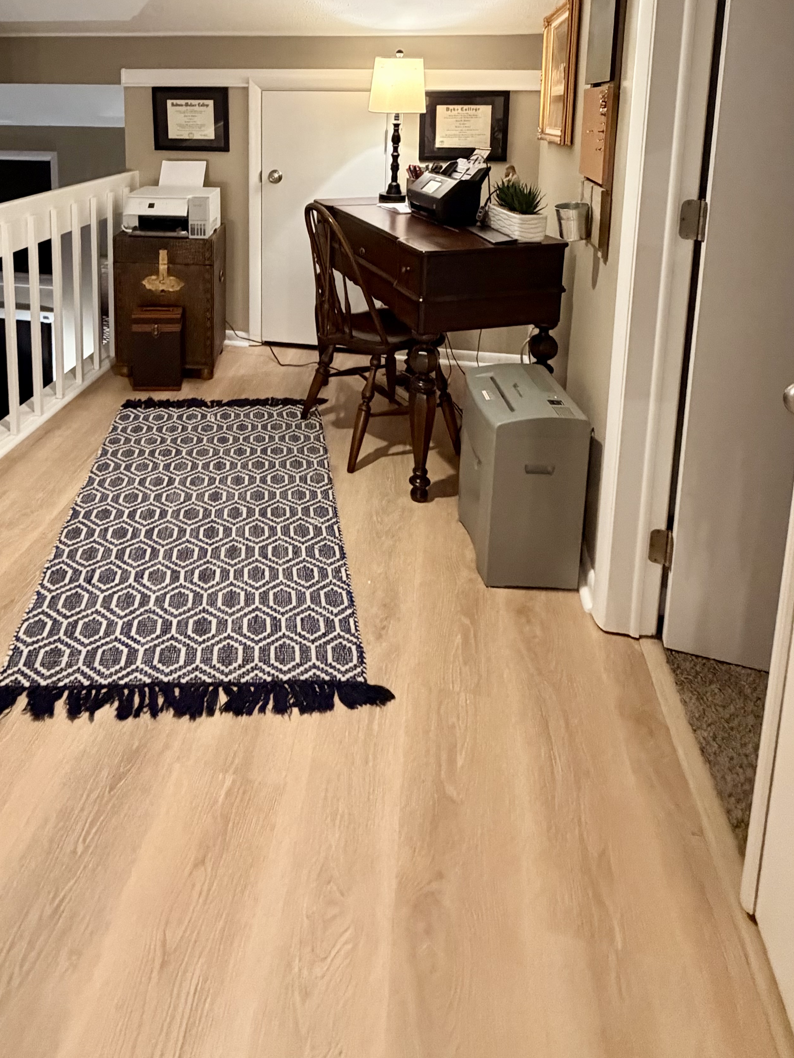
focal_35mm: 24
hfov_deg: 55.9
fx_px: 734
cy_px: 209
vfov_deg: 65.1
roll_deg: -0.8
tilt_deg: -7.4
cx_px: 283
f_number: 2.2
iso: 640
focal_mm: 2.22
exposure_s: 1/60
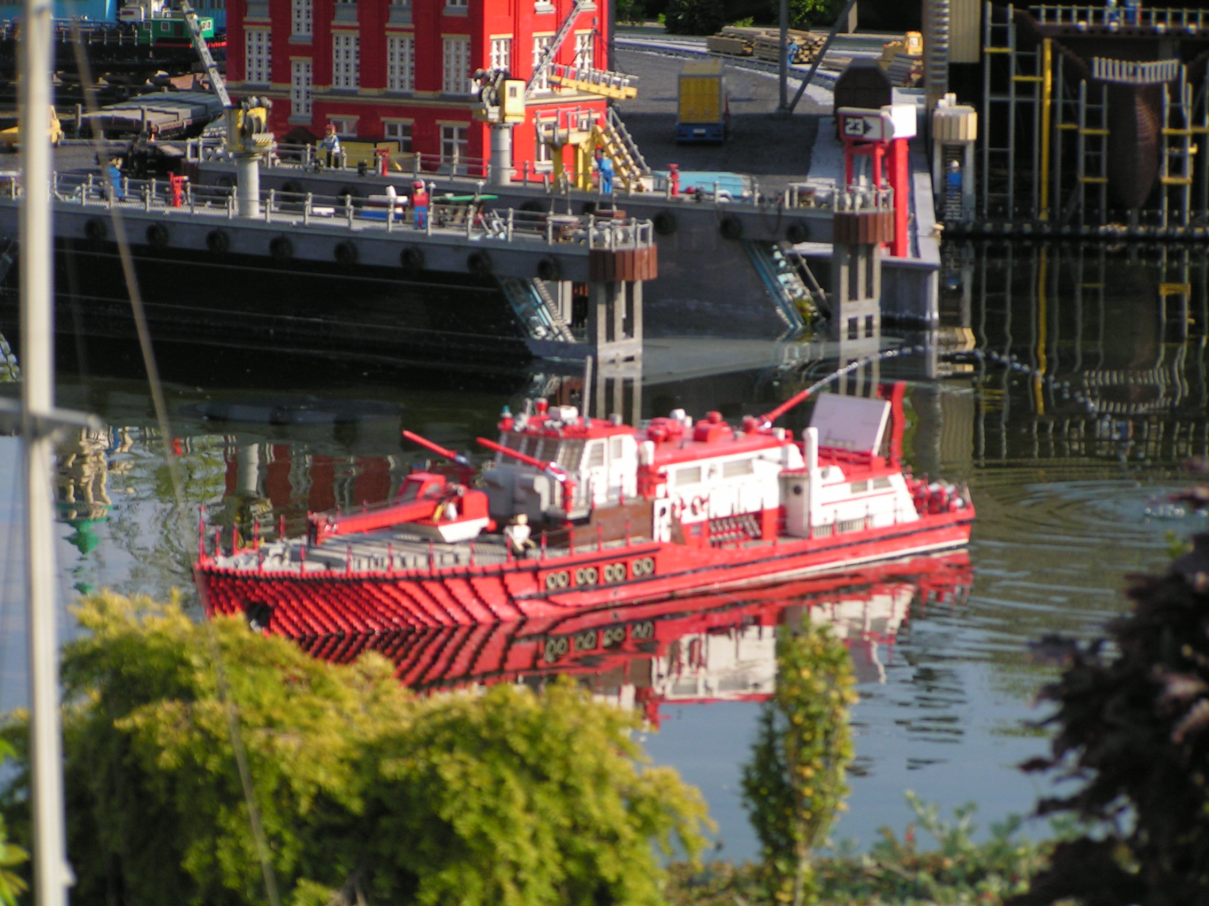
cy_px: 454
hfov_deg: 11.0
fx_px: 6251
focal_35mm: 179
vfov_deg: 8.3
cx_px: 605
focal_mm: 29.6
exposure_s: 1/800
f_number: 3.2
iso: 50
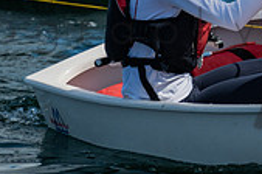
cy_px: -140
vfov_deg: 1.2
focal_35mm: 1115
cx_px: 260
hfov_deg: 1.9
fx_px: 8099
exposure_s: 1/320
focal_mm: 200
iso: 100
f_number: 6.3
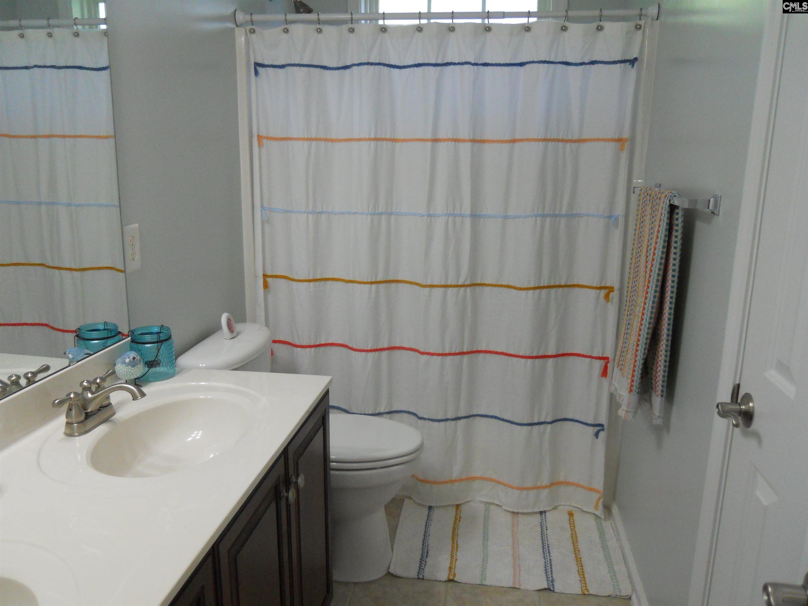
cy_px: 303
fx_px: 654
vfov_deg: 49.7
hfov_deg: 63.4
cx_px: 404
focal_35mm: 28
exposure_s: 1/125
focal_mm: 5
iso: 400
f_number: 2.7
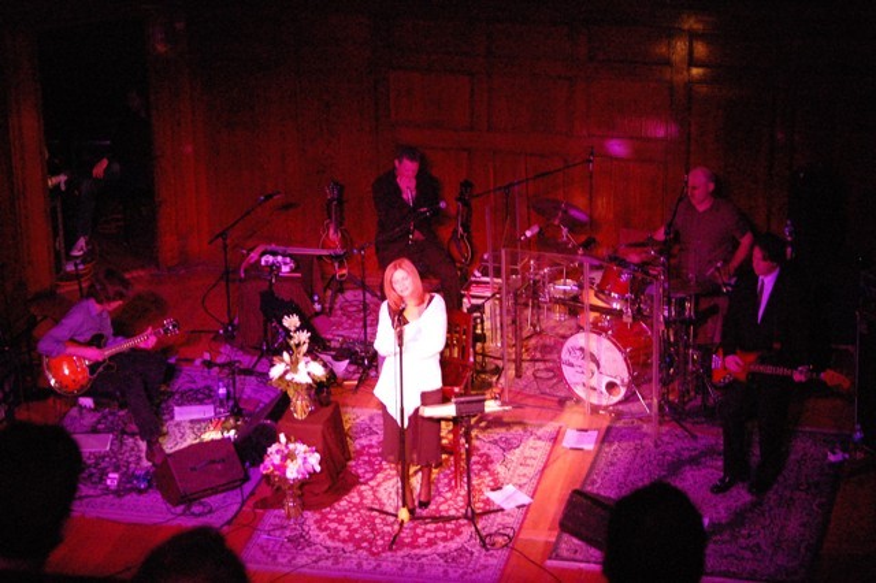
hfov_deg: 20.6
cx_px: 438
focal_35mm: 99
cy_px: 292
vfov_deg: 13.8
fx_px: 2408
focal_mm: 66
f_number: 4.2
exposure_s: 1/13
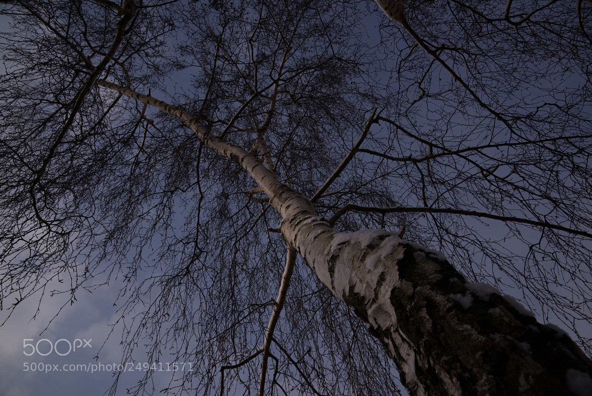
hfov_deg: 73.7
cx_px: 296
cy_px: 198
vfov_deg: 53.2
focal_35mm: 24
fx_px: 395
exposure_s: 1/640
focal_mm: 24
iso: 500
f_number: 10
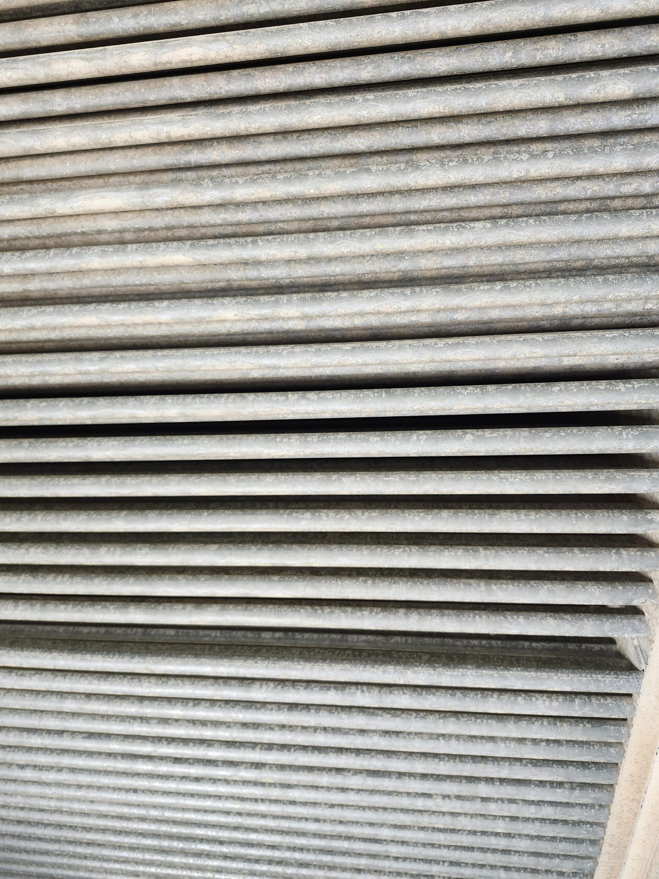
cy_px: 440
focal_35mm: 23
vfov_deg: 73.9
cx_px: 330
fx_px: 584
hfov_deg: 58.9
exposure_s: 1/120
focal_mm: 5.54
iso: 1000
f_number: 1.8
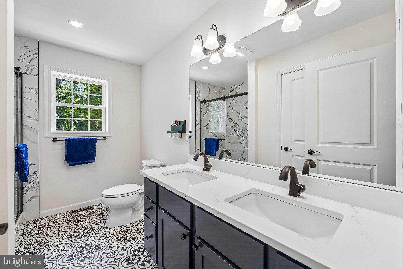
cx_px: 202
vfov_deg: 81.2
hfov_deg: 104.3
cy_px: 134
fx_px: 157
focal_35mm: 14
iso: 500
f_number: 8
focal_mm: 14
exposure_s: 1/60
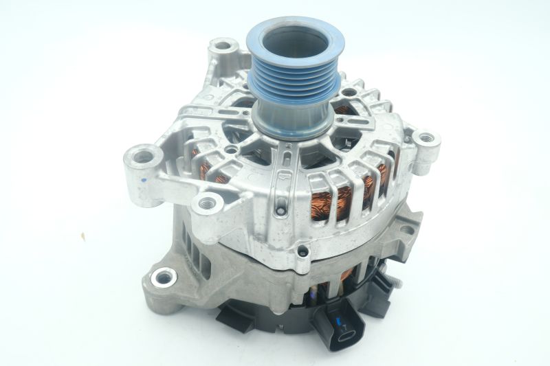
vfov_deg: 33.4
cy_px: 183
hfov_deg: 48.5
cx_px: 275
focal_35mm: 40
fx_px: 611
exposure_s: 1/20
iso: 200
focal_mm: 26.4
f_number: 11
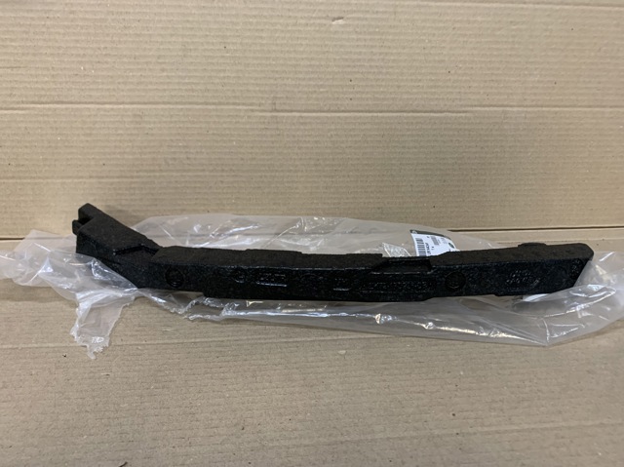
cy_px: 234
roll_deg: -1.4
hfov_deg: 67.3
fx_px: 468
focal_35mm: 26
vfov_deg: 53.0
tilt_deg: -21.0
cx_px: 312
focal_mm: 4.25
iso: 320
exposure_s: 1/50
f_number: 1.8
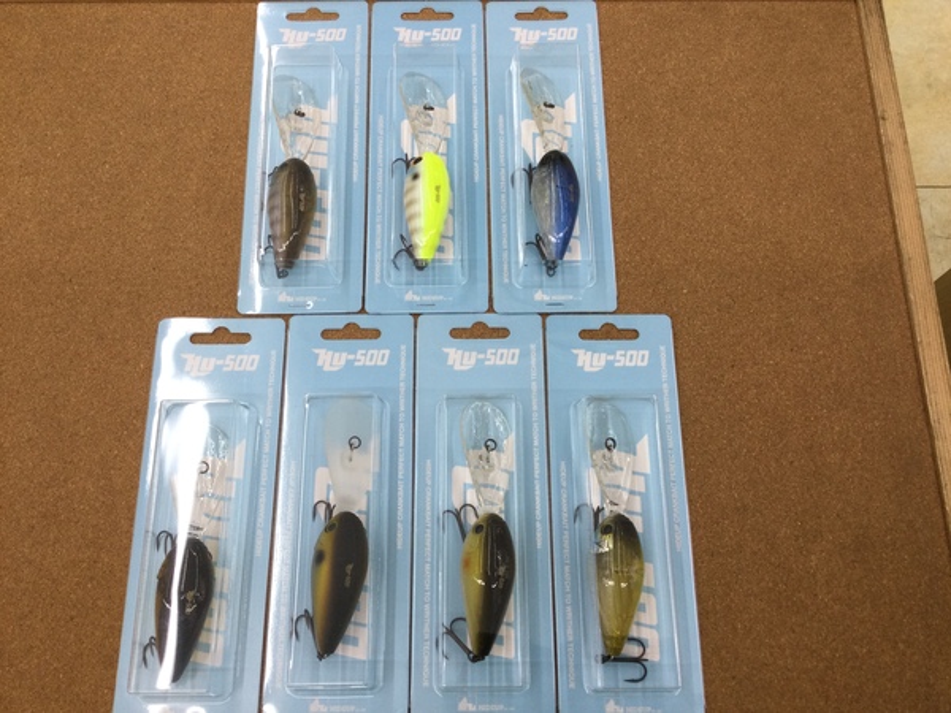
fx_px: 852
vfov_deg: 45.4
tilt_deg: -71.5
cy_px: 356
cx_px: 476
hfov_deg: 58.4
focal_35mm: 31
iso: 25
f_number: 2.4
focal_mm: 3.3
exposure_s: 1/40
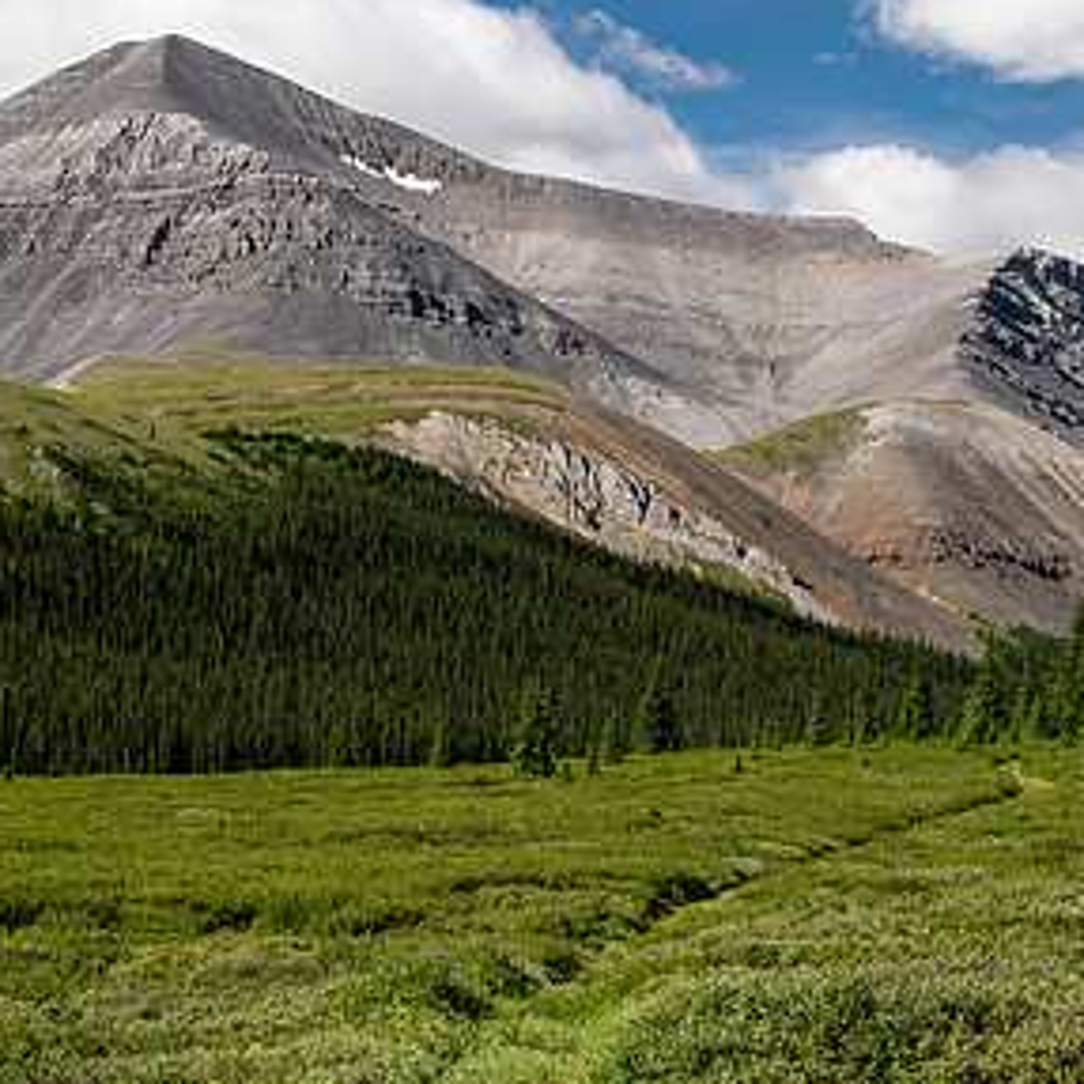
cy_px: 633
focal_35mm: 100
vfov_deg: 17.4
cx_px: 517
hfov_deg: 17.4
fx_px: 3543
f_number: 8
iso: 200
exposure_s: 1/125
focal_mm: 28
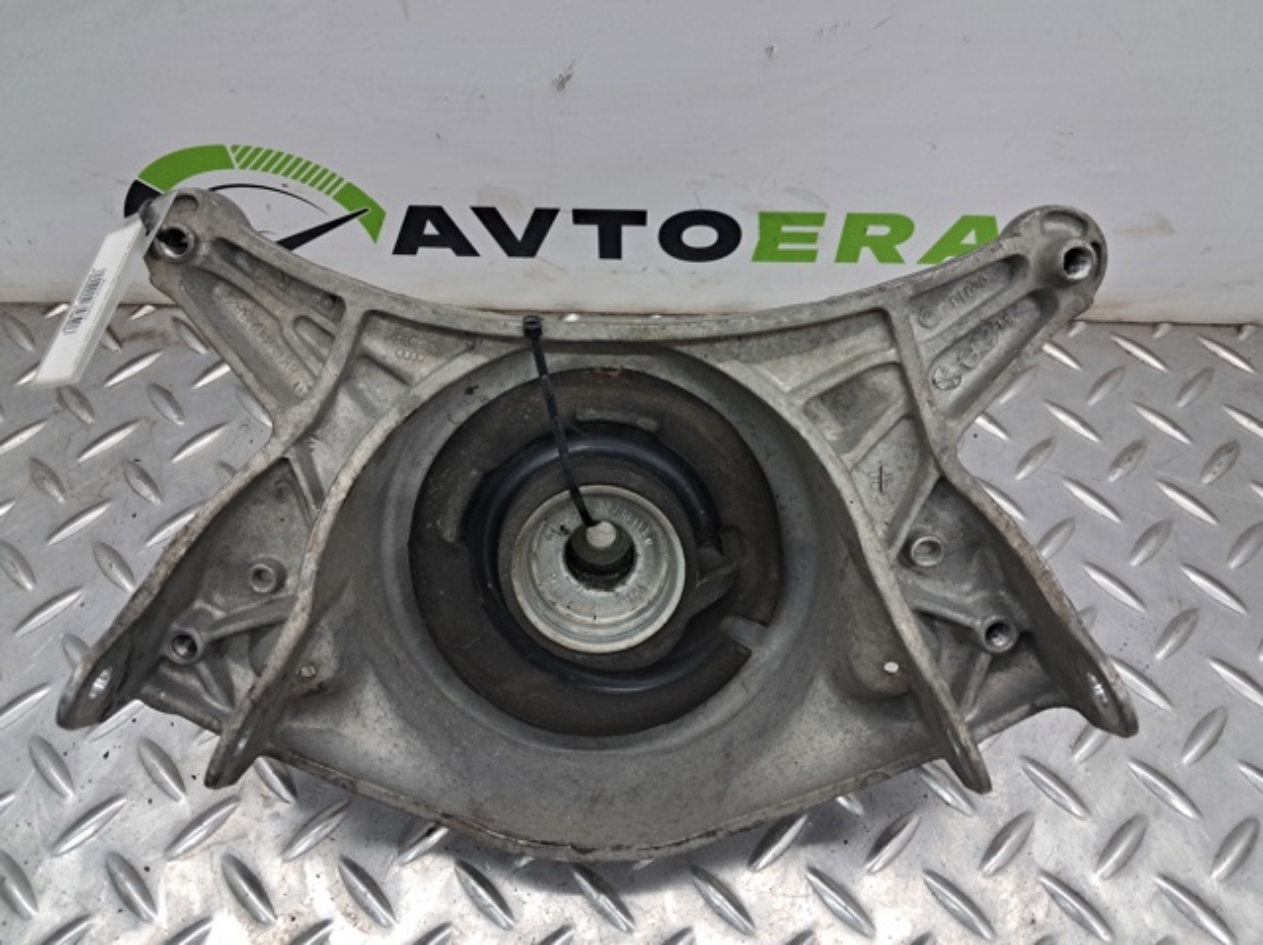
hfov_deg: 65.4
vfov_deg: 51.3
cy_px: 472
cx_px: 632
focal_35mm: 27
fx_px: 984
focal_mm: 4
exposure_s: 1/50
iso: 64
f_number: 1.8
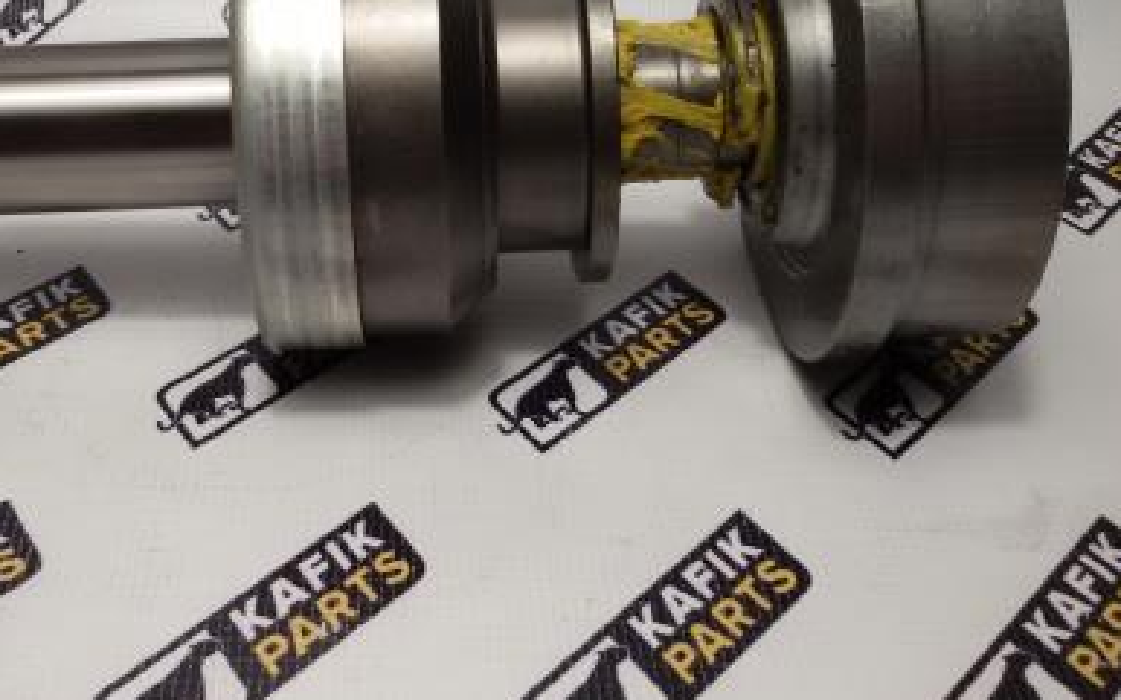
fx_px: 1405
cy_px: 211
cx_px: 360
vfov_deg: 27.7
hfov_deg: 42.8
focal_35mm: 46
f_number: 2.4
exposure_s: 1/50
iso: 50
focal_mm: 2.93
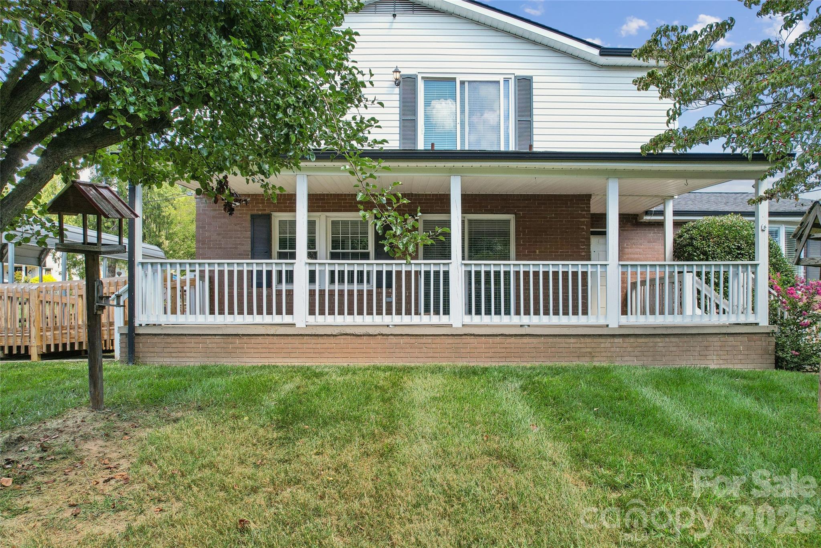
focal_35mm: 22
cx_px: 410
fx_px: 502
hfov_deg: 78.6
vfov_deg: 57.2
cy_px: 274
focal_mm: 8.4
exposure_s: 1/50
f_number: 2.8
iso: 100
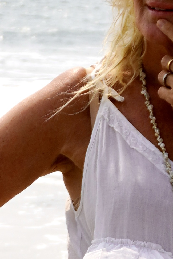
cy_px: 533
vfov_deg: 7.4
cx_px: 109
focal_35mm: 268
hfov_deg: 5.1
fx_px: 1933
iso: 100
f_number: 5.6
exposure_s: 1/1000
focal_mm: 29
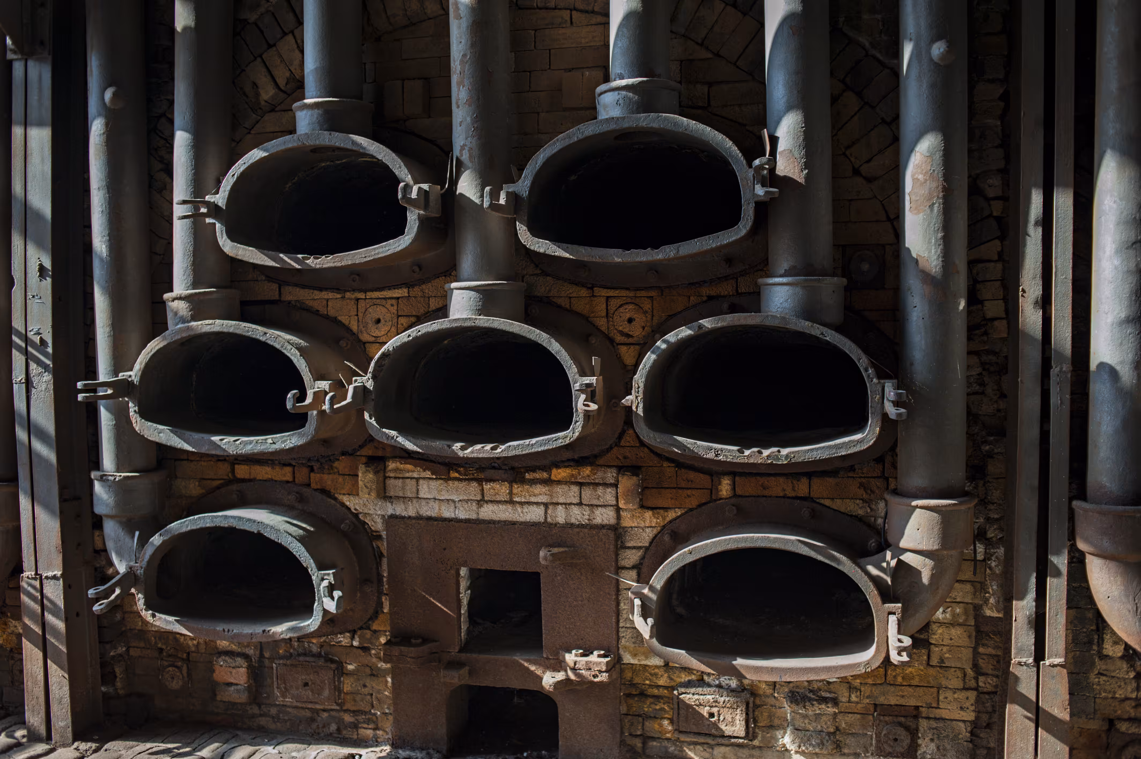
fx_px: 1109
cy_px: 380
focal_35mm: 35
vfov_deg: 37.8
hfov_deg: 54.5
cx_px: 570
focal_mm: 35
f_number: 4
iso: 640
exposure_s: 1/500
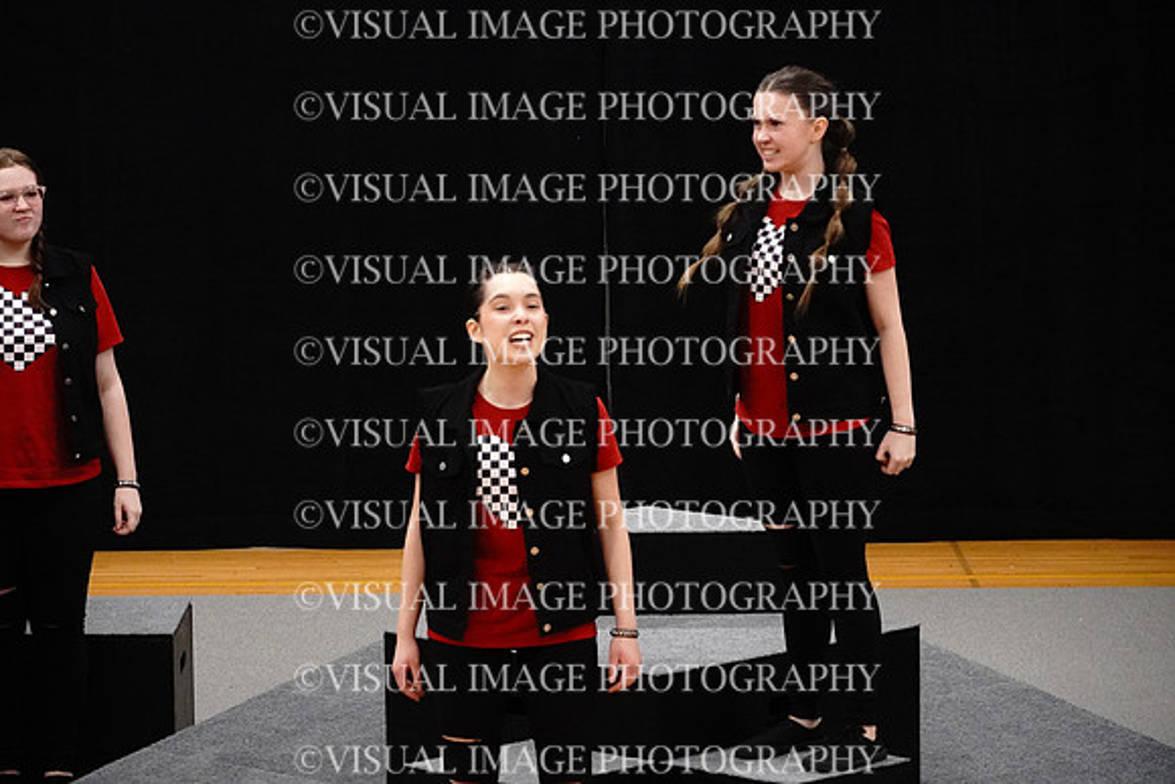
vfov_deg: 9.6
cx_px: 588
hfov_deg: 14.4
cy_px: 392
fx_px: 4652
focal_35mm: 142
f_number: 5.6
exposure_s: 1/125
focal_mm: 95
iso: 8000
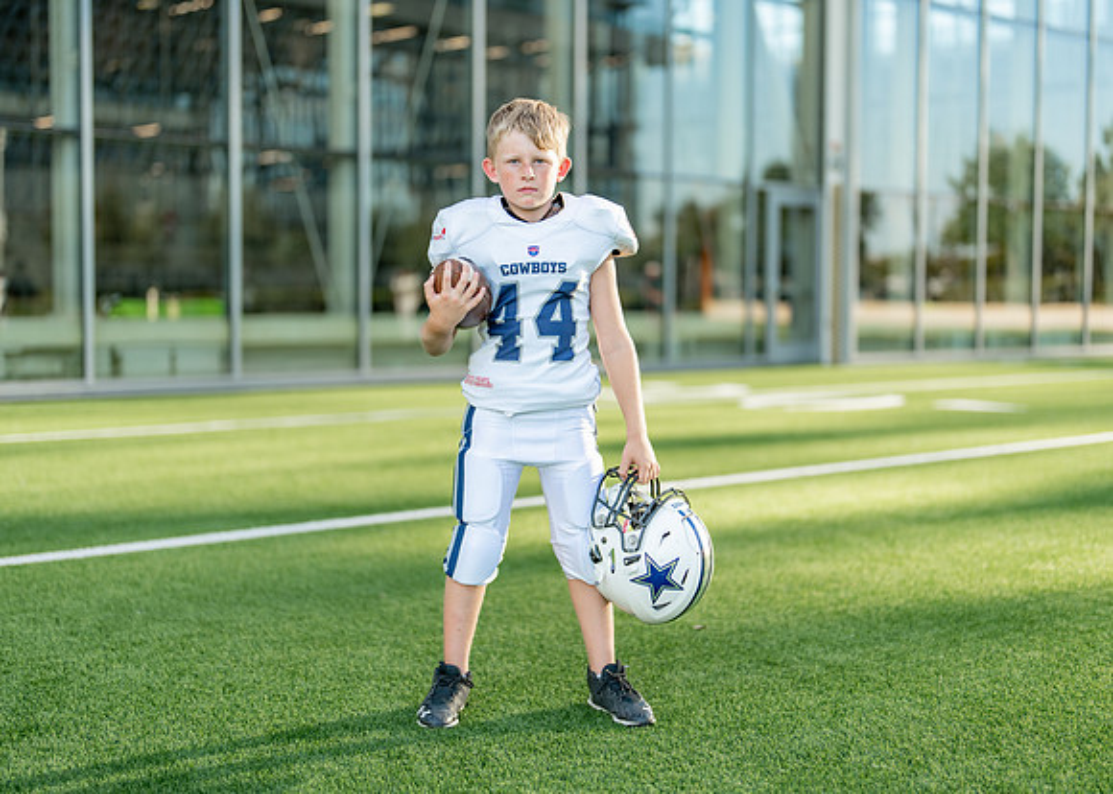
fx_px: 1661
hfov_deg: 37.0
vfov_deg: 26.9
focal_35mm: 53
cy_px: 397
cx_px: 556
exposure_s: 1/2000
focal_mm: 50
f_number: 1.2
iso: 100
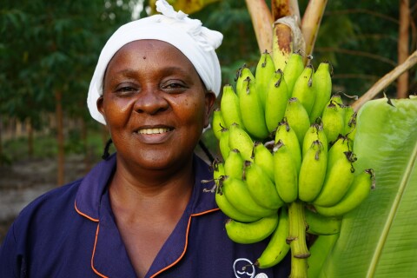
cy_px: 139
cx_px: 208
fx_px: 486
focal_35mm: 42
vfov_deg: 31.9
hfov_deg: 46.4
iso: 100
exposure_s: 1/60
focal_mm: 42
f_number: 5
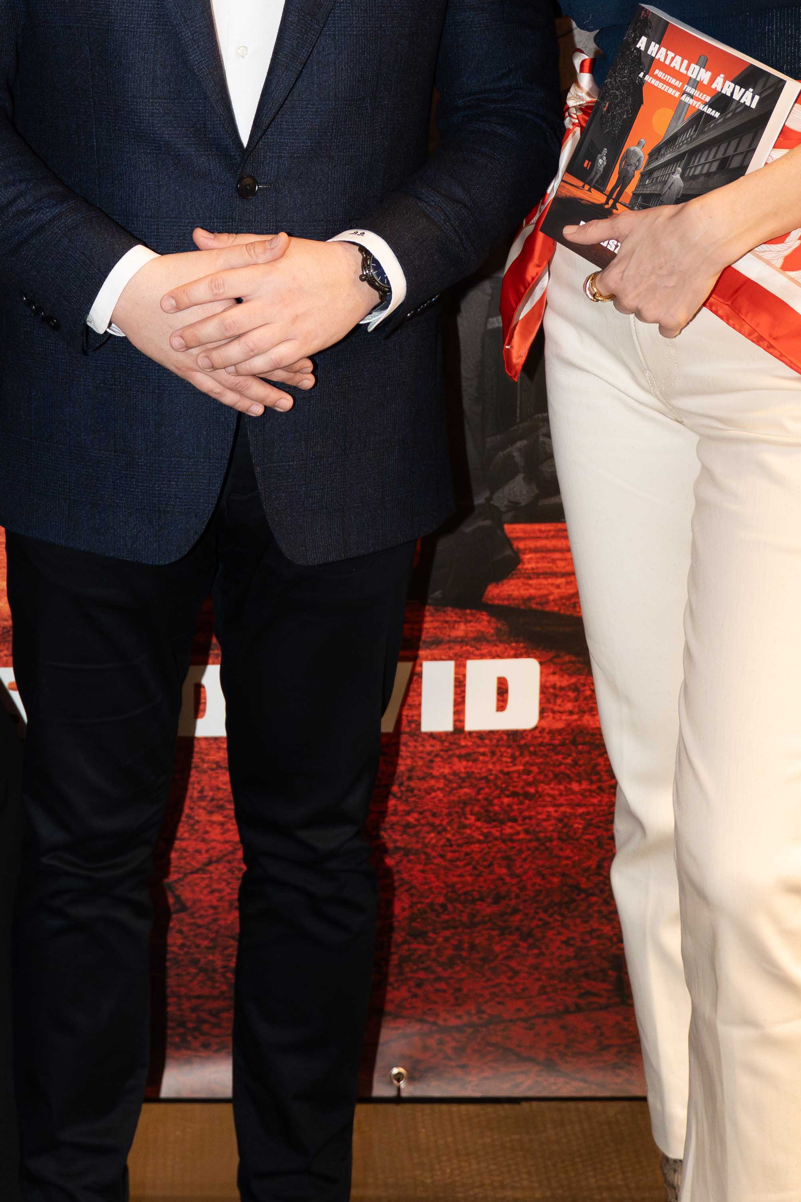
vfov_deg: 23.6
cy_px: 126
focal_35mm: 84
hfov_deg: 16.1
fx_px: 2803
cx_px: 128
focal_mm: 36
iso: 3200
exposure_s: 1/160
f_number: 2.8
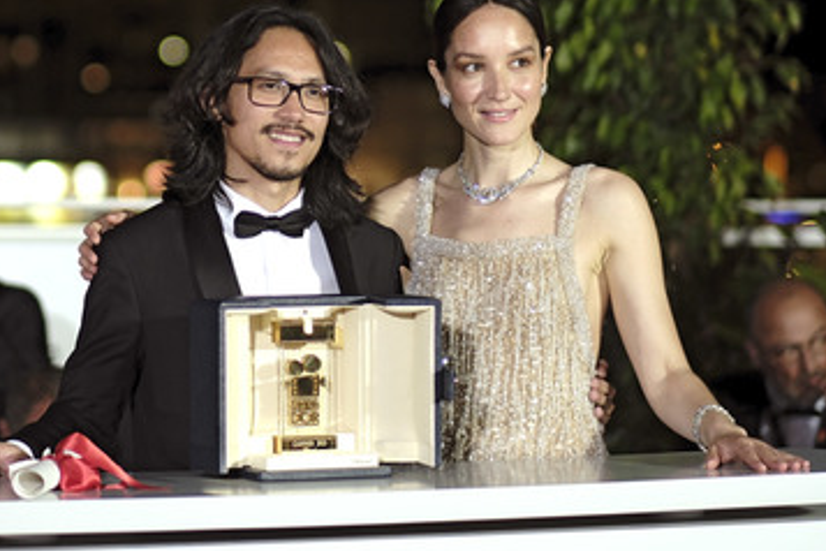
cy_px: 271
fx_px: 2432
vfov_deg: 12.9
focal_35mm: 106
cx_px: 374
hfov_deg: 19.3
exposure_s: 1/160
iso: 500
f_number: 1.2
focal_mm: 56
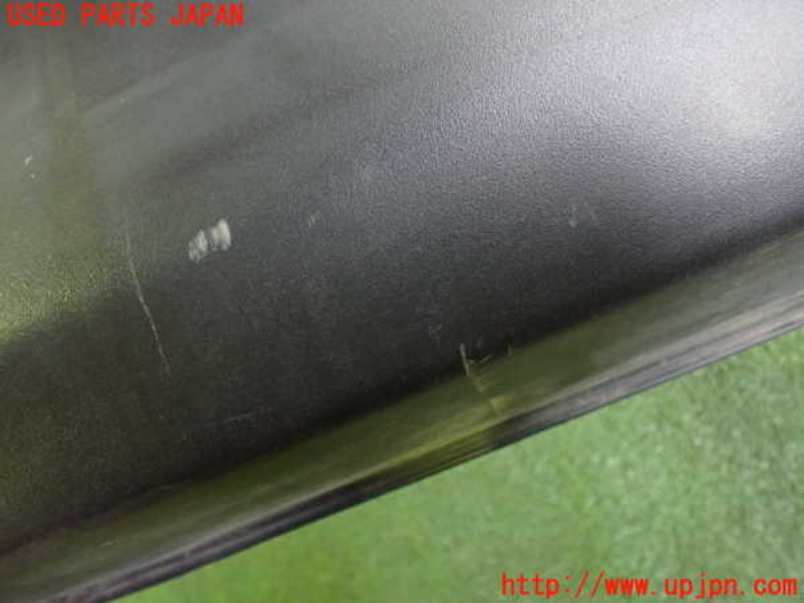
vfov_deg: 46.8
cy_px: 302
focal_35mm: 30
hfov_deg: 60.0
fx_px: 697
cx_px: 402
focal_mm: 5.4
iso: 1000
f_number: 2.3
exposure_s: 1/30
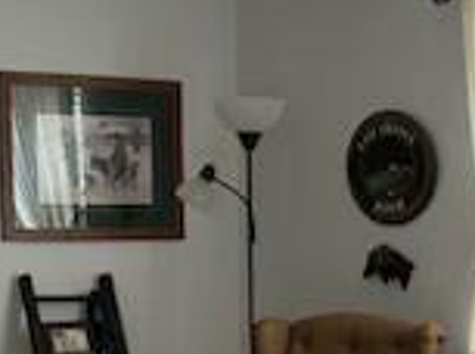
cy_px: 419
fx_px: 1492
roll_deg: -2.2
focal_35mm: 109
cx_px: 363
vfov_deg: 13.2
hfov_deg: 18.0
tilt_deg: -9.3
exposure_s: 1/60
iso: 125
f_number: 1.5
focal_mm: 5.7
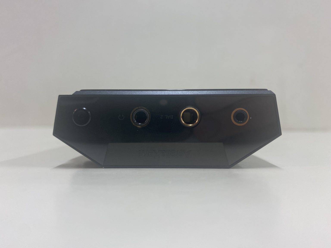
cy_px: 124
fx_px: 249
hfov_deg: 67.3
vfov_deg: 53.1
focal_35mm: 26
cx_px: 166
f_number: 1.8
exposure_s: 1/60
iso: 64
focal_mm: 4.25
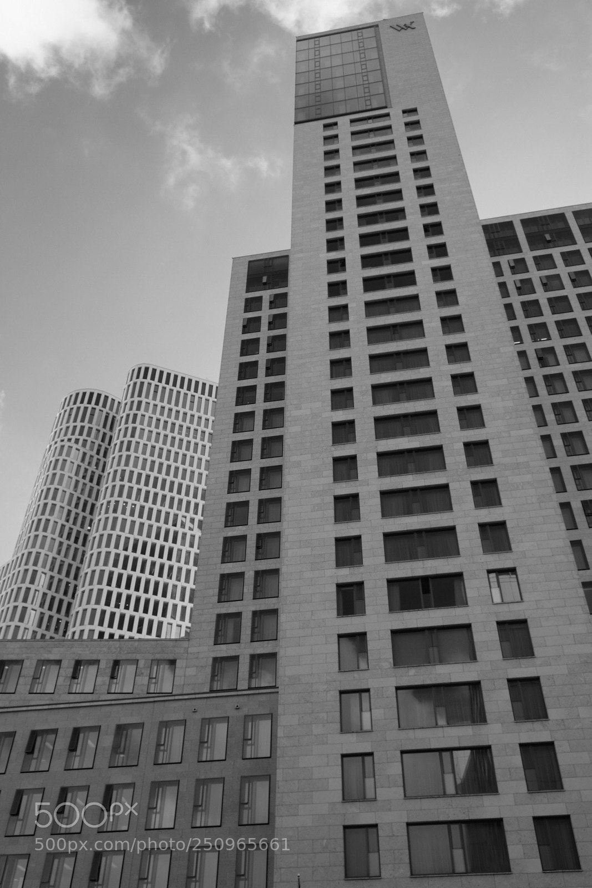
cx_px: 296
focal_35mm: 31
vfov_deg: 60.3
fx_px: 764
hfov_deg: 42.3
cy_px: 444
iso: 200
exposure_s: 1/250
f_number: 8
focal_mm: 20.5
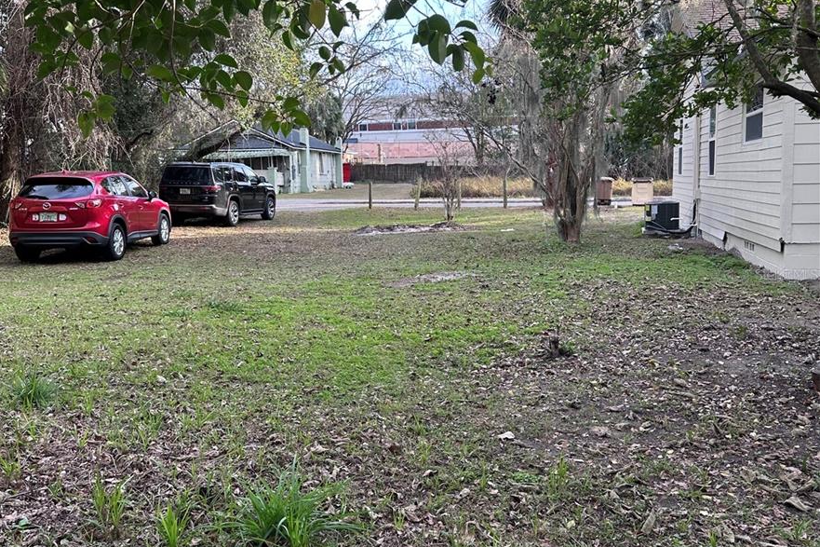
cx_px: 402
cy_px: 274
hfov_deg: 55.8
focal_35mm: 34
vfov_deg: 38.9
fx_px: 774
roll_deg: +0.2
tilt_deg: -6.6
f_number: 1.78
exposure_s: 1/321
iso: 80
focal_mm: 6.86
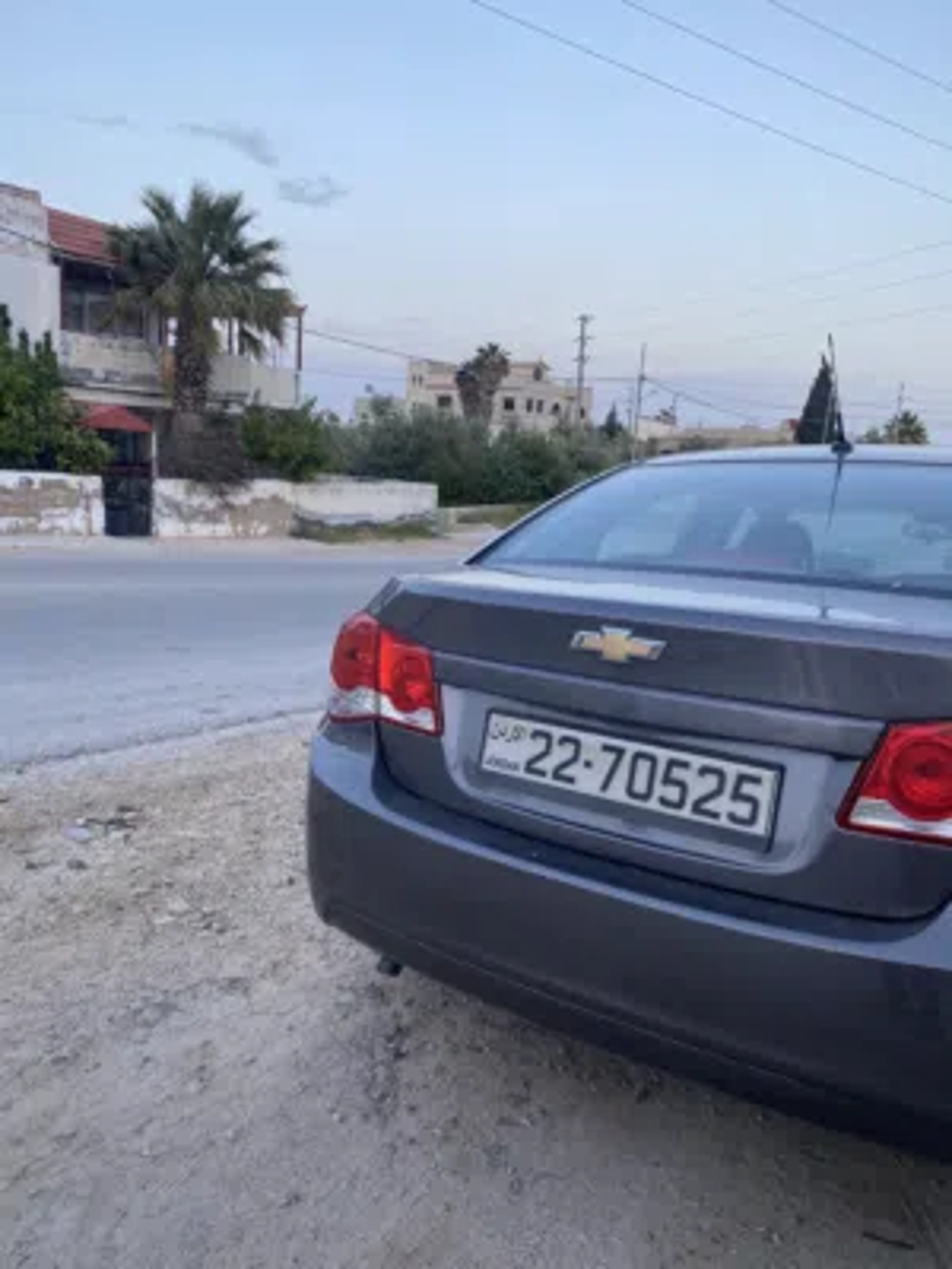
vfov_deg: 67.3
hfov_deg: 53.1
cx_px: 476
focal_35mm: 26
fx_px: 953
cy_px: 634
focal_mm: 4.25
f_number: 1.8
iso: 40
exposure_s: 1/121
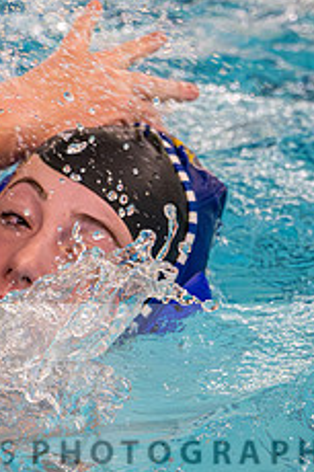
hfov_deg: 2.2
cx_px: 90
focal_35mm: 612
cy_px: 158
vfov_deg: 3.4
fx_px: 8018
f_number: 4
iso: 10000
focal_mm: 165
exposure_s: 1/1000
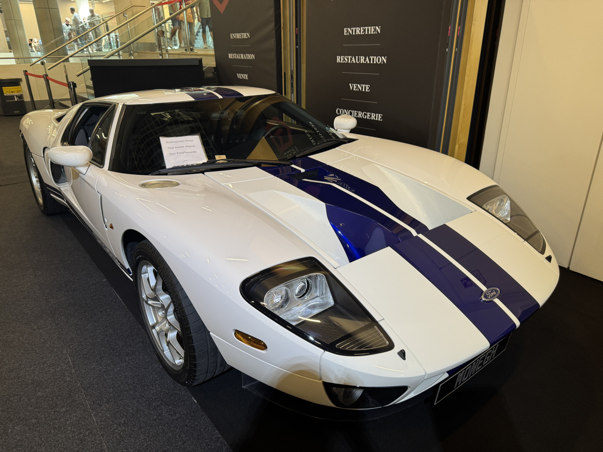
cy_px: 226
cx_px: 302
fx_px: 418
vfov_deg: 56.8
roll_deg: +0.7
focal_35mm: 24
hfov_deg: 71.6
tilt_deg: -22.6
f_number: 1.78
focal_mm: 6.76
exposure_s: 1/100
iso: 125
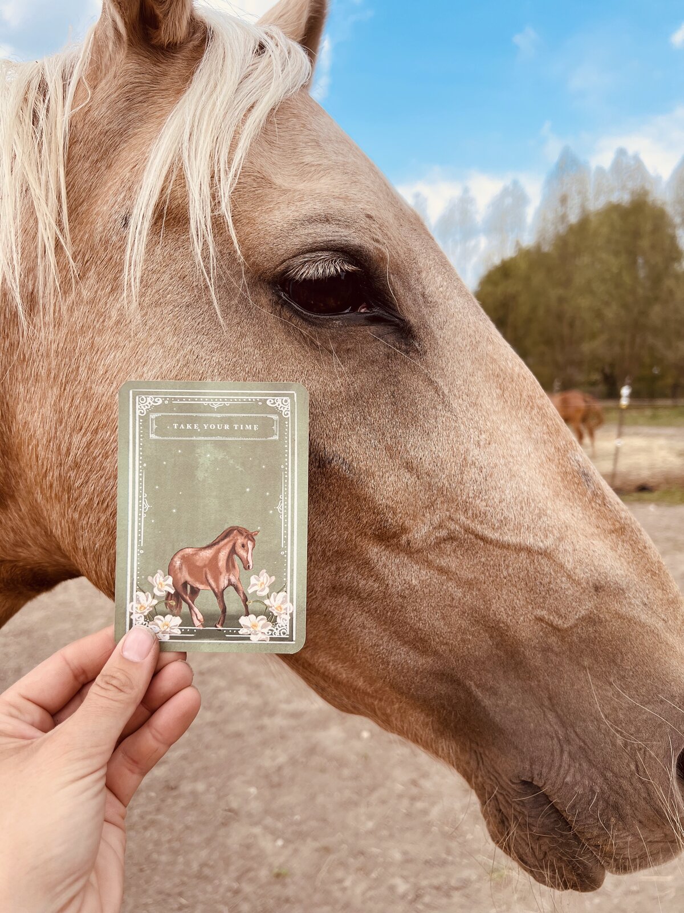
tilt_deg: -4.6
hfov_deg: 53.1
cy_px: 456
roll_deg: +2.3
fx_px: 685
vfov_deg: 67.3
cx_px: 342
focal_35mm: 26
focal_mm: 5.7
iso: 50
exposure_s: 1/1698
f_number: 1.5
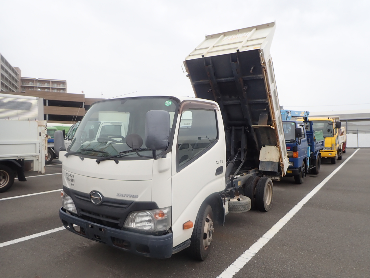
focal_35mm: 25
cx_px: 185
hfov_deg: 69.4
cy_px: 139
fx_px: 267
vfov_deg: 54.9
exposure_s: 1/250
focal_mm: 4.5
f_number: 2.8
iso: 100
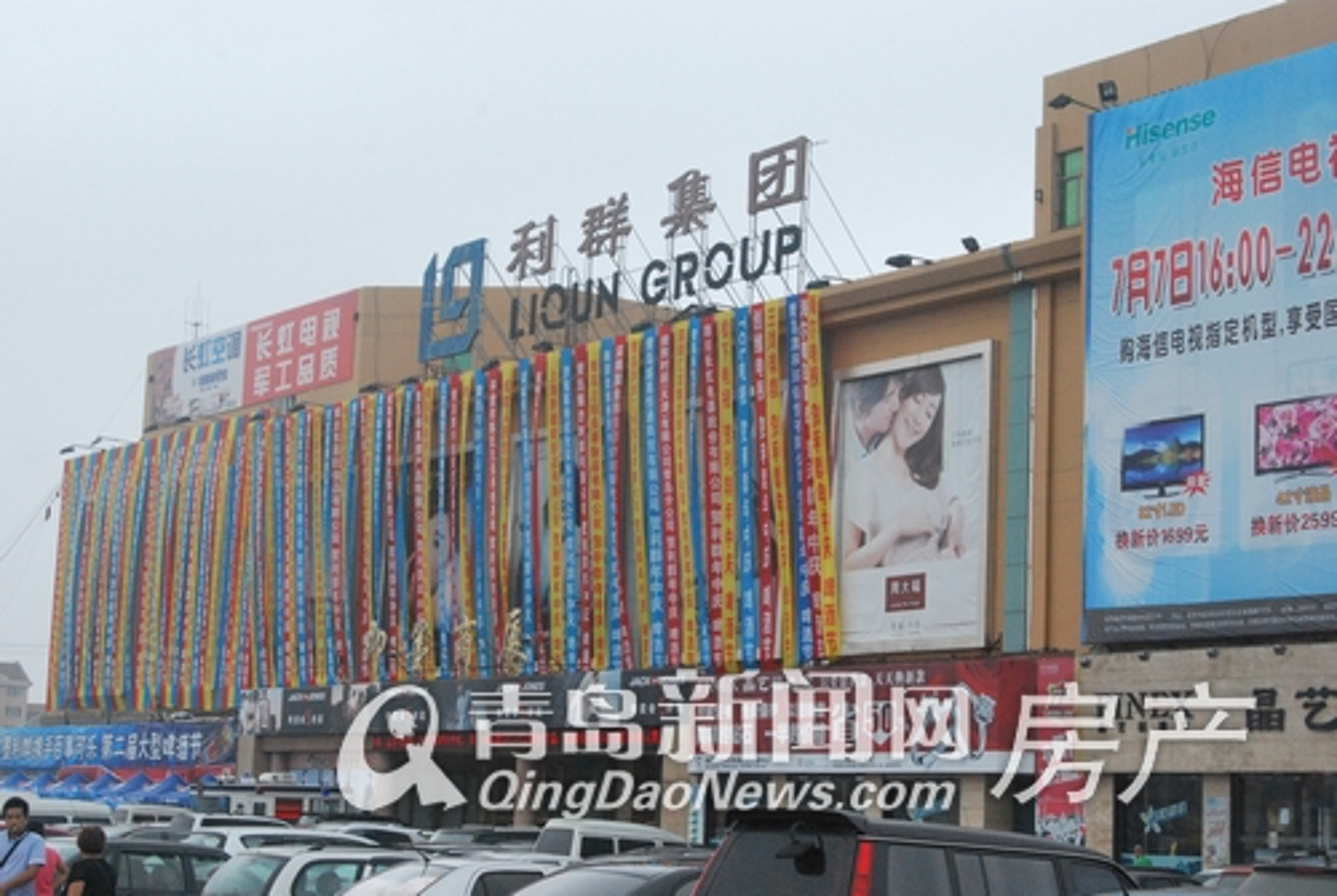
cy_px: 448
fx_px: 2511
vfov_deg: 20.2
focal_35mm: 68
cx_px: 668
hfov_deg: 29.8
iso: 1600
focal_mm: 45
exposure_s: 1/1000
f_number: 16
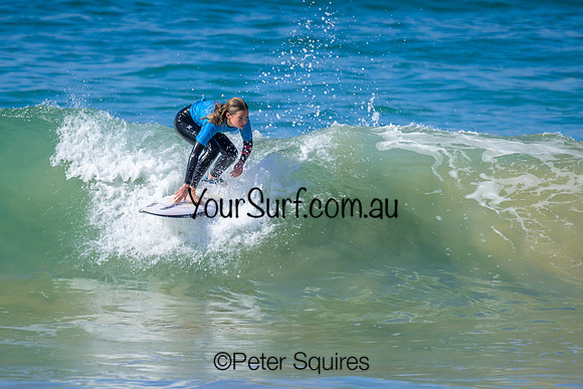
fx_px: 17791
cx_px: 302
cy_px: 215
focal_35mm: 1098
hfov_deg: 1.9
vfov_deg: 1.3
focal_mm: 800
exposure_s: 1/2000
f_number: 6.3
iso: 400
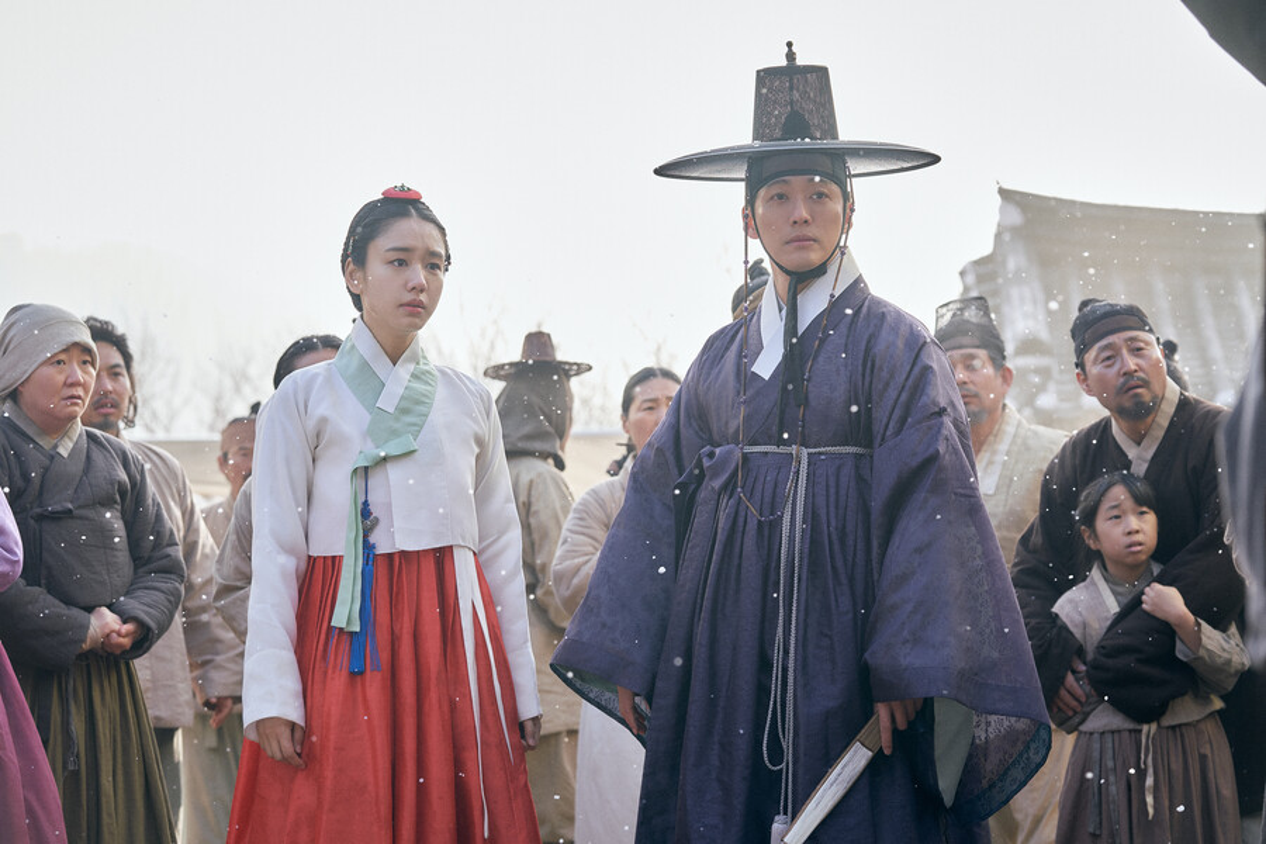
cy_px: 422
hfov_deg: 21.0
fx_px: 3411
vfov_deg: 14.1
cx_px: 633
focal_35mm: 97
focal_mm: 97
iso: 500
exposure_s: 1/400
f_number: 5
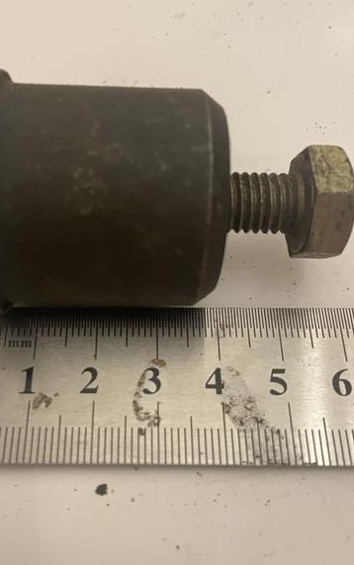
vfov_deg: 52.7
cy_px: 291
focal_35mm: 37
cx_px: 120
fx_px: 571
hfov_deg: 34.2
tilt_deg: -57.4
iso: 1000
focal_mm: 4.2
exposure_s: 1/25
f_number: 1.6
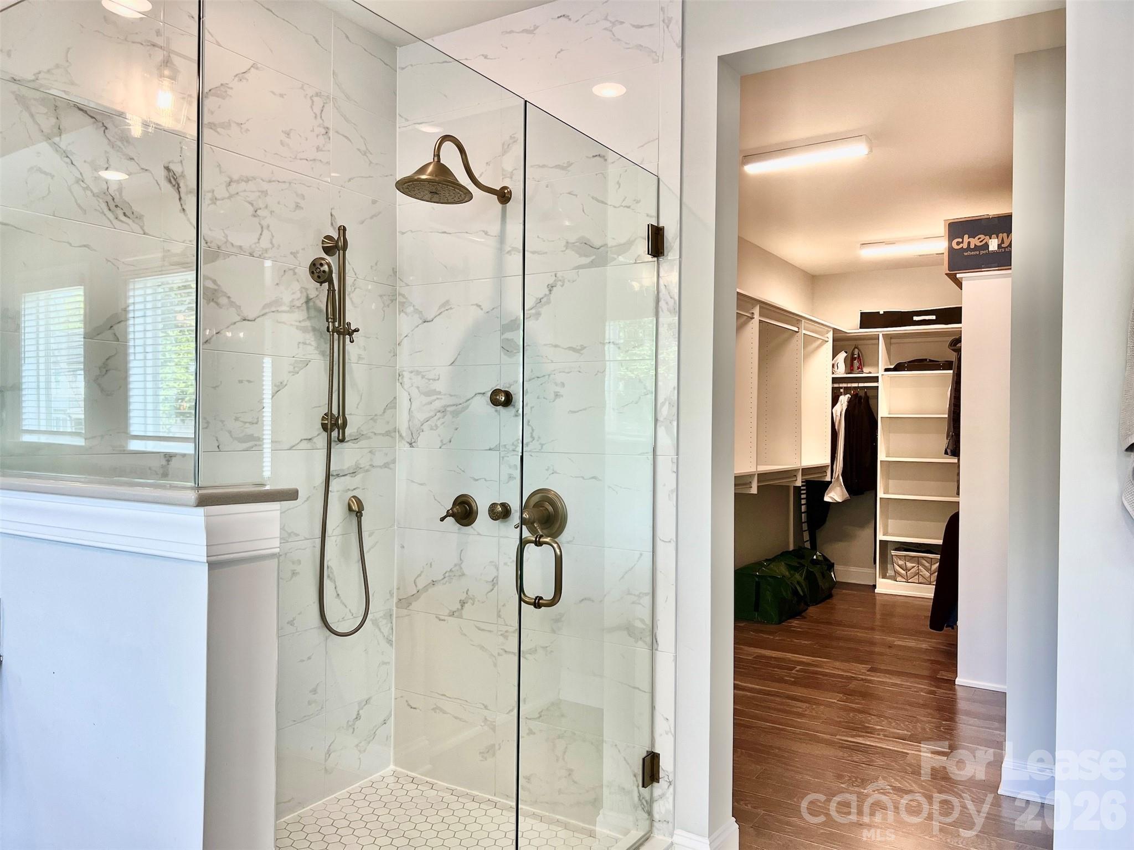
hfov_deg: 67.3
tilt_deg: +0.2
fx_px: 852
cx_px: 567
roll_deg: -0.2
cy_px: 425
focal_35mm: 26
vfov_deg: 53.0
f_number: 1.5
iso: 64
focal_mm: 5.7
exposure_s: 1/120
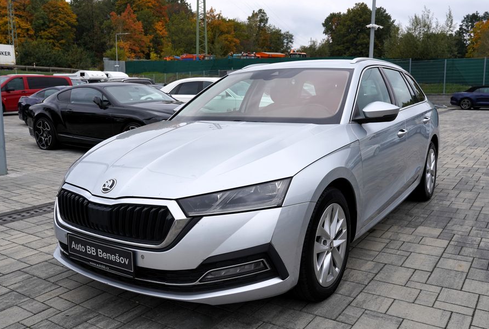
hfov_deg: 58.6
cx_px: 237
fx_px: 436
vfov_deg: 41.3
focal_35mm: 32
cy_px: 163
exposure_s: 1/200
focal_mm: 28
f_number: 8
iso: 100
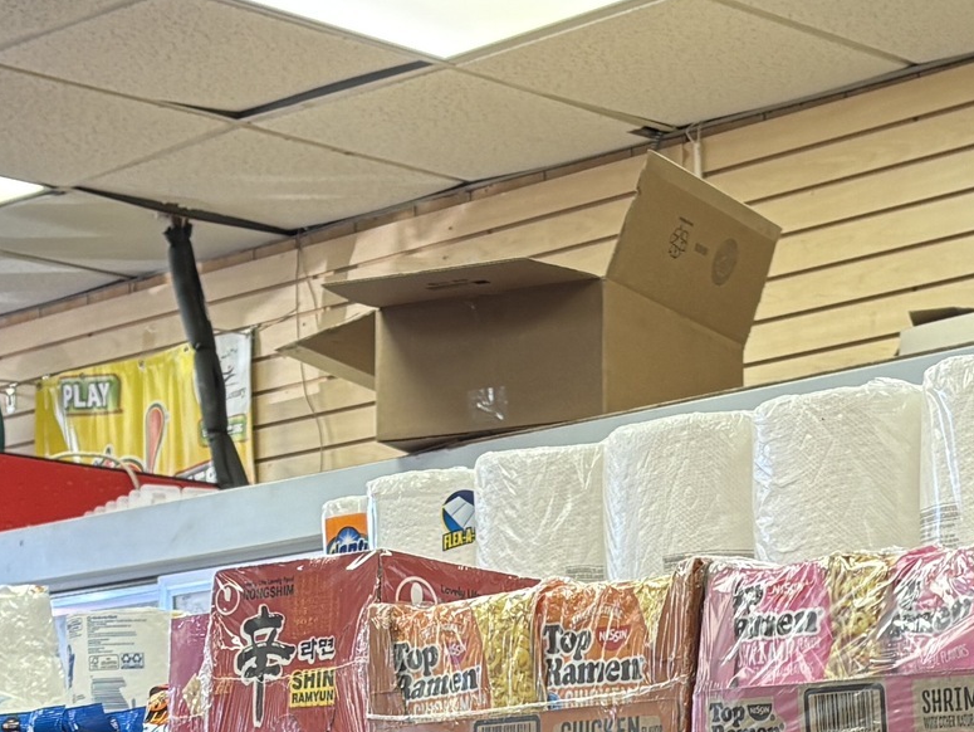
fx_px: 2899
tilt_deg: +0.5
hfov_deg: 19.0
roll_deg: +0.2
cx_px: 680
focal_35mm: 103
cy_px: 956
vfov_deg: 13.8
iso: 80
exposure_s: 1/60
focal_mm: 5.96
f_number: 1.6
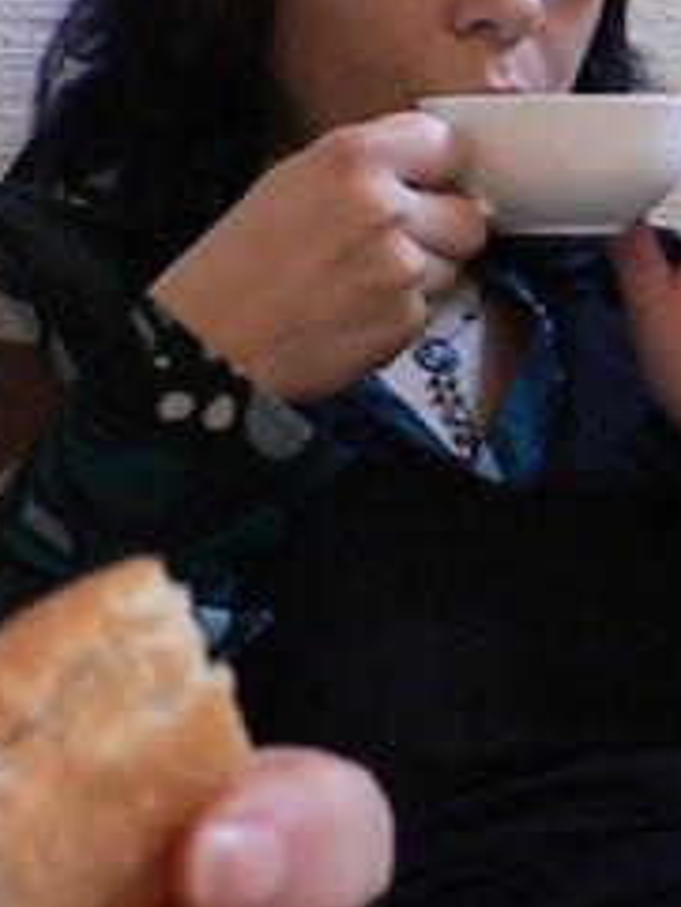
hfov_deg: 14.5
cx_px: 1117
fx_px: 2437
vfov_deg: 20.9
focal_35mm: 93
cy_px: 199
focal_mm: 4.6
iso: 200
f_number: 2.8
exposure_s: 1/13
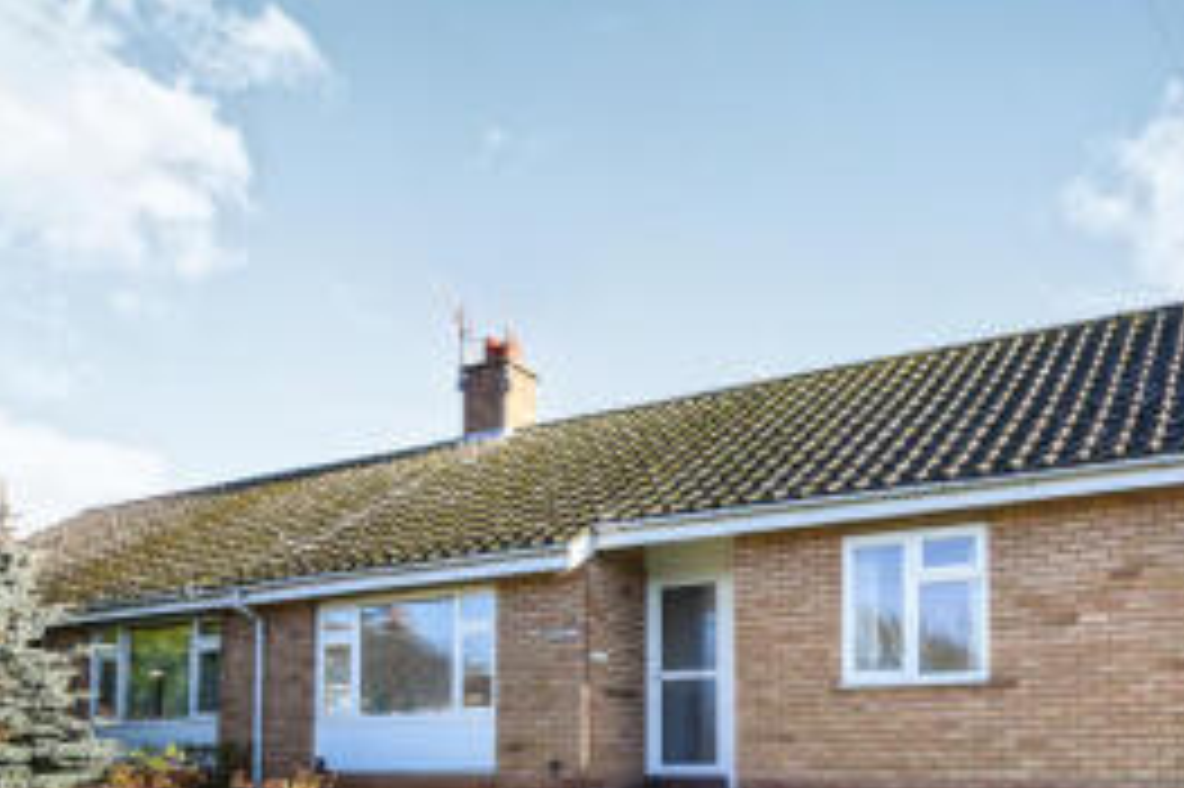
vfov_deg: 43.3
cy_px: 601
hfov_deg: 62.3
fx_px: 953
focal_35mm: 29
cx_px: 779
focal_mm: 16
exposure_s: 1/500
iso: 640
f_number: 5.6
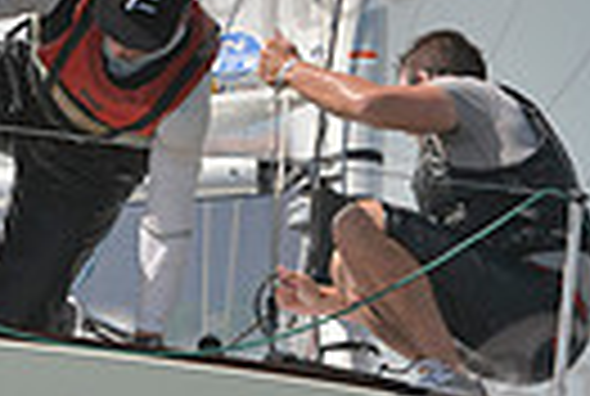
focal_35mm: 1147
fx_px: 18841
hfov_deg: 1.8
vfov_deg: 1.2
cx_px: -41
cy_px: 236
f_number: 7.1
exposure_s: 1/1600
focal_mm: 260
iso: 280
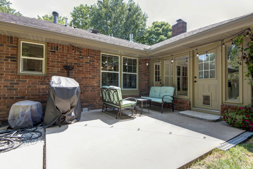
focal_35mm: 17
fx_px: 119
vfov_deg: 70.5
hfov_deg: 93.3
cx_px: 126
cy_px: 84
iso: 100
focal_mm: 17
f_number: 6.7
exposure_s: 1/30
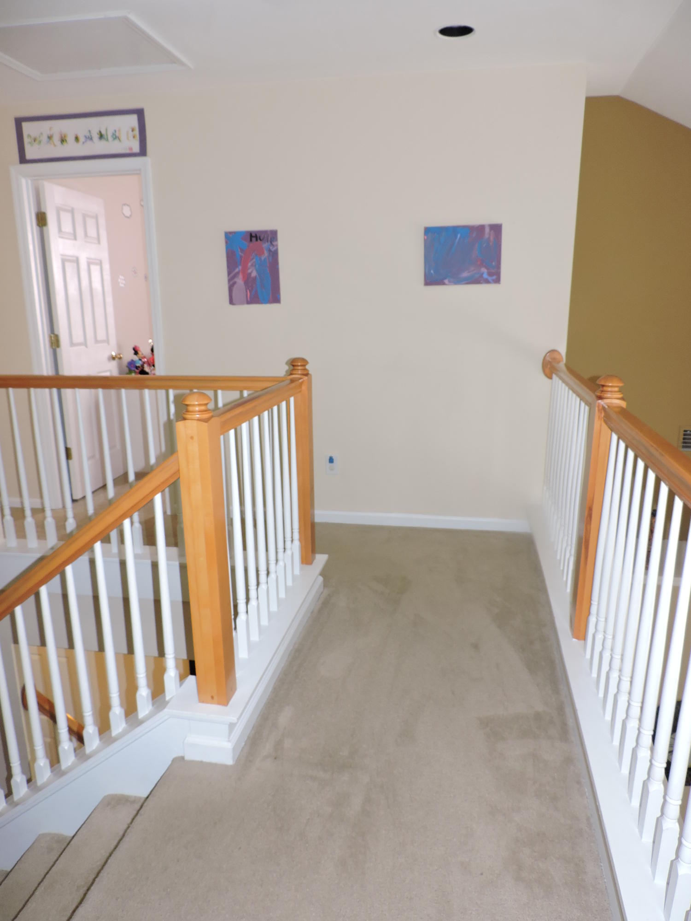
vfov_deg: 71.6
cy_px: 460
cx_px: 346
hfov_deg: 56.8
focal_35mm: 24
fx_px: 639
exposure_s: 1/30
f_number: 3
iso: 200
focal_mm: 4.3
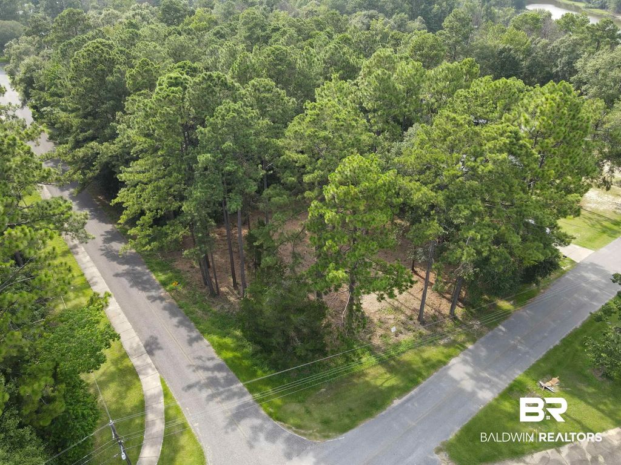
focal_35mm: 24
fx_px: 431
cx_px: 310
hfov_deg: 71.6
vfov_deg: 56.8
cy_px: 232
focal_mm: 4.5
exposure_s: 1/100
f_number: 2.8
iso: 100
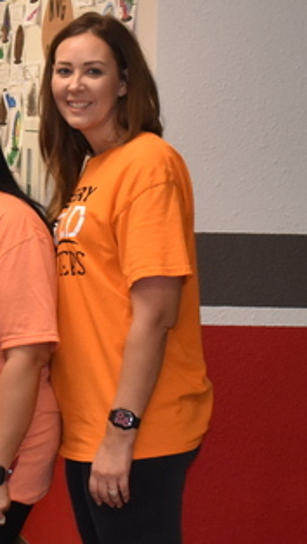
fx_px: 1777
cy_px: 257
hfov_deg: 9.5
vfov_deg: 17.4
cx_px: -199
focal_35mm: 123
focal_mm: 24
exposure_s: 1/125
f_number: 4
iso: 900
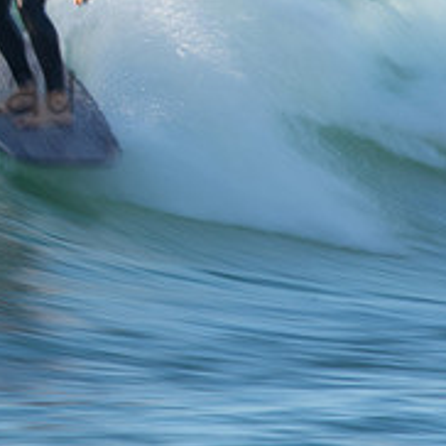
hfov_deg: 0.9
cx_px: -184
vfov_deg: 0.9
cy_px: 58
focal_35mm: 2035
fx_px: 29664
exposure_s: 1/15
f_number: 22
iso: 100
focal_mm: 500
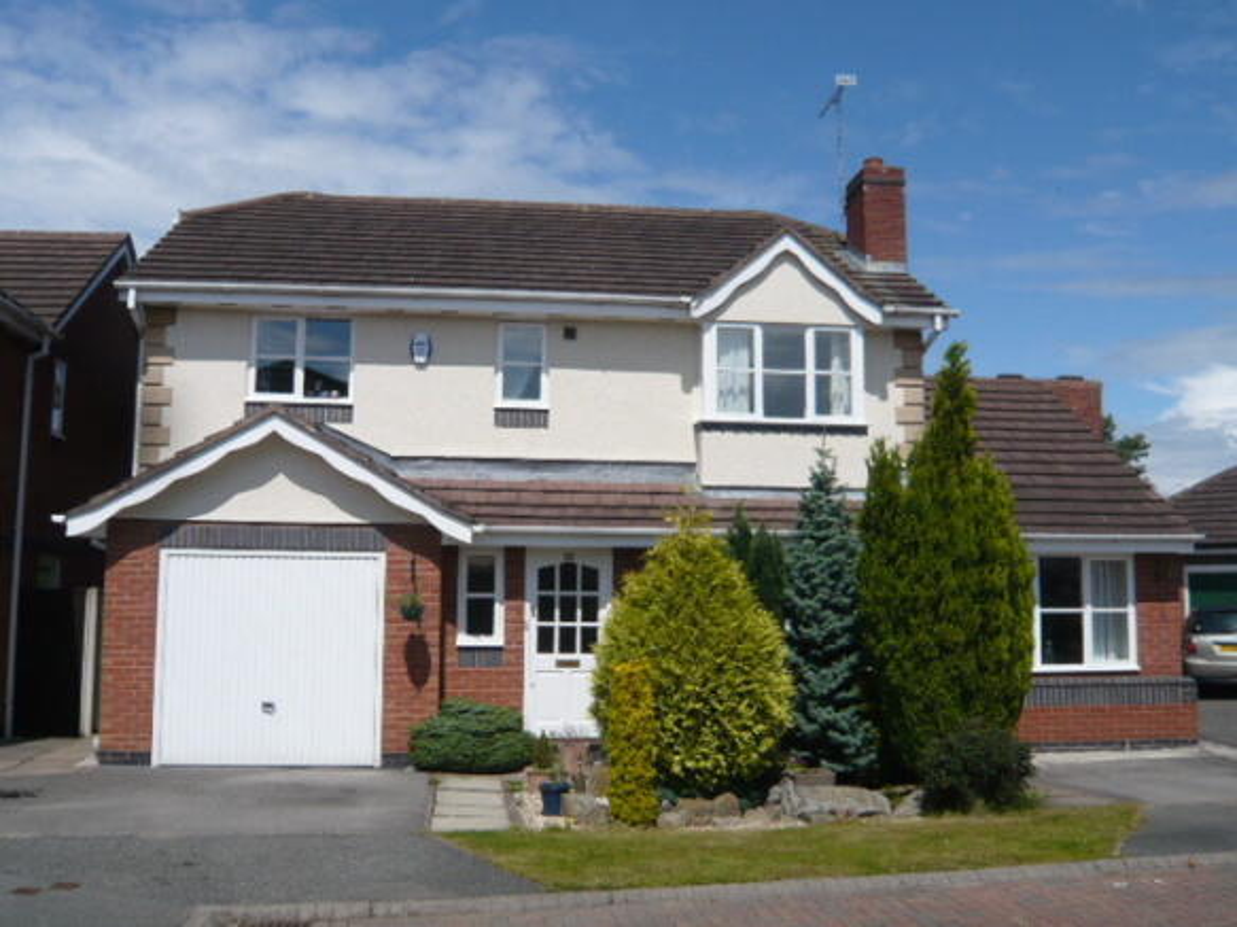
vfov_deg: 44.1
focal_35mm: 32
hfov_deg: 56.8
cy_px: 464
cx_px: 618
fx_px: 1143
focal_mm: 4.6
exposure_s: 1/320
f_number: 8
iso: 100
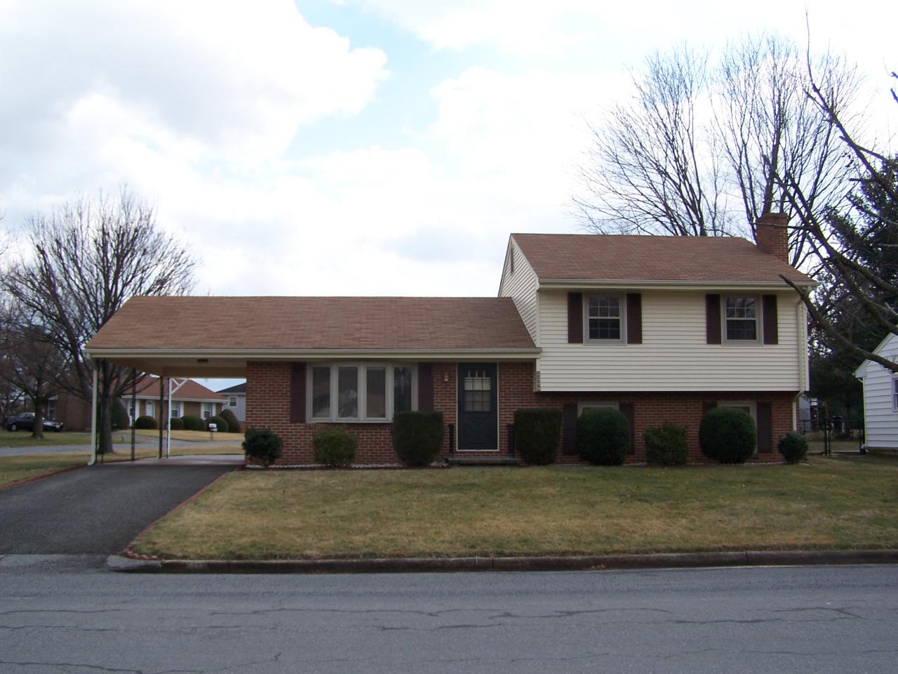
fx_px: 986
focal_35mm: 38
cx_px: 449
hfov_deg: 49.0
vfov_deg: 37.7
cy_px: 337
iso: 80
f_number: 4
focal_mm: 6.3
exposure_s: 1/640
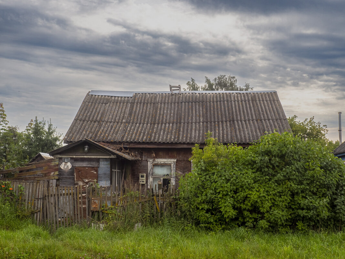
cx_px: 172
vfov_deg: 34.3
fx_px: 419
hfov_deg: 44.8
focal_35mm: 42
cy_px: 130
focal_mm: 21
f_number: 8
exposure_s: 1/320
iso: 250
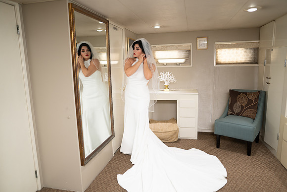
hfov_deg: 73.7
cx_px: 144
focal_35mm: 24
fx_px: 191
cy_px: 96
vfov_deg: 53.2
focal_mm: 24
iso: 250
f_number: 1.4
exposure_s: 1/400
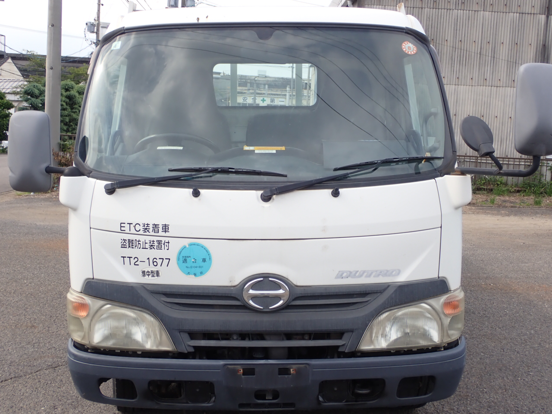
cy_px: 207
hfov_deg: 40.4
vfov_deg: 30.9
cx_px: 276
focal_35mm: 47
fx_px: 749
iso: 100
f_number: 4.5
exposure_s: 1/250
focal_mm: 8.4
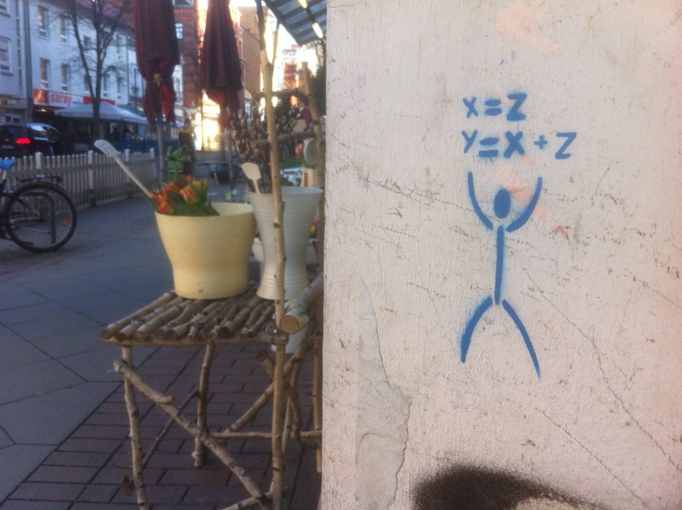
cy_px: 255
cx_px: 341
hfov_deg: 52.7
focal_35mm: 35
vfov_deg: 40.6
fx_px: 689
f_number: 2.8
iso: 80
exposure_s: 1/120
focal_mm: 3.85
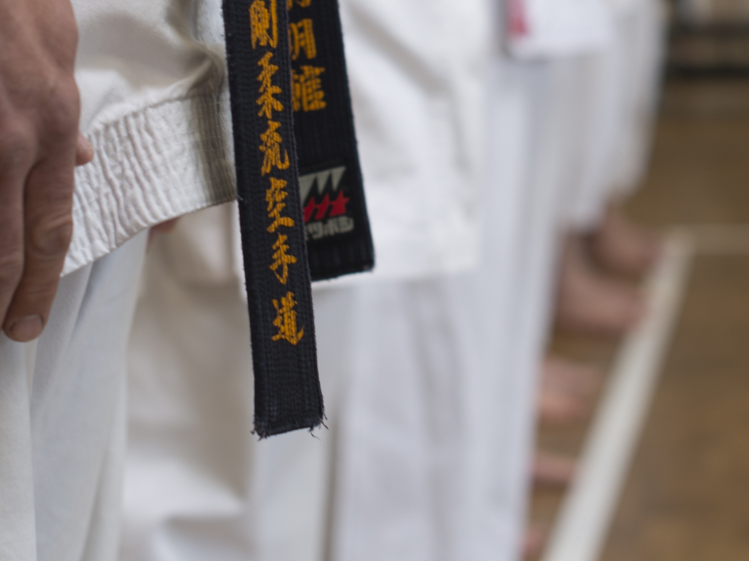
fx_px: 2488
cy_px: 24
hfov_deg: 17.1
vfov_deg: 12.7
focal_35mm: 115
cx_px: 391
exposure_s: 1/50
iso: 100
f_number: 3.5
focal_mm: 50
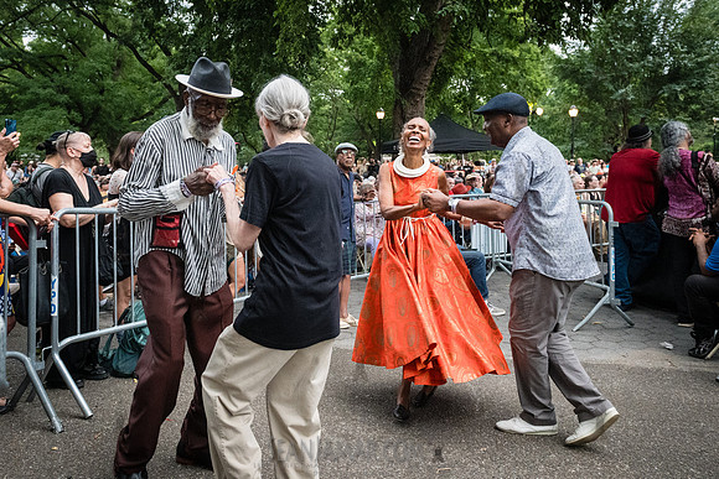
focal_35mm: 30
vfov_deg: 43.0
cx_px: 336
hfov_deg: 61.4
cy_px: 185
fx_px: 605
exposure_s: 1/320
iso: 8000
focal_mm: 24
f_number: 5
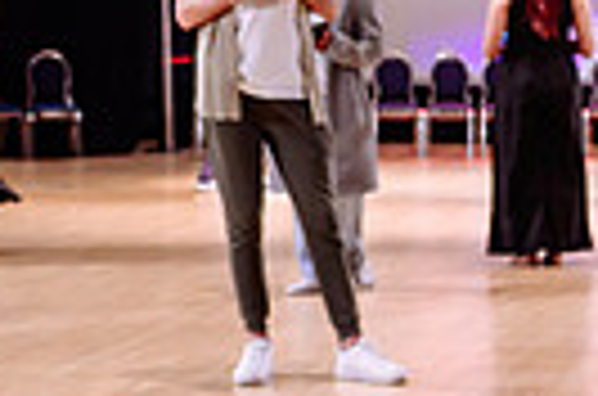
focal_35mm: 134
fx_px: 2221
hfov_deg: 14.8
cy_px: 183
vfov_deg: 10.2
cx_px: 725
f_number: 2
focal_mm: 28
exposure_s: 1/250
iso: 1600
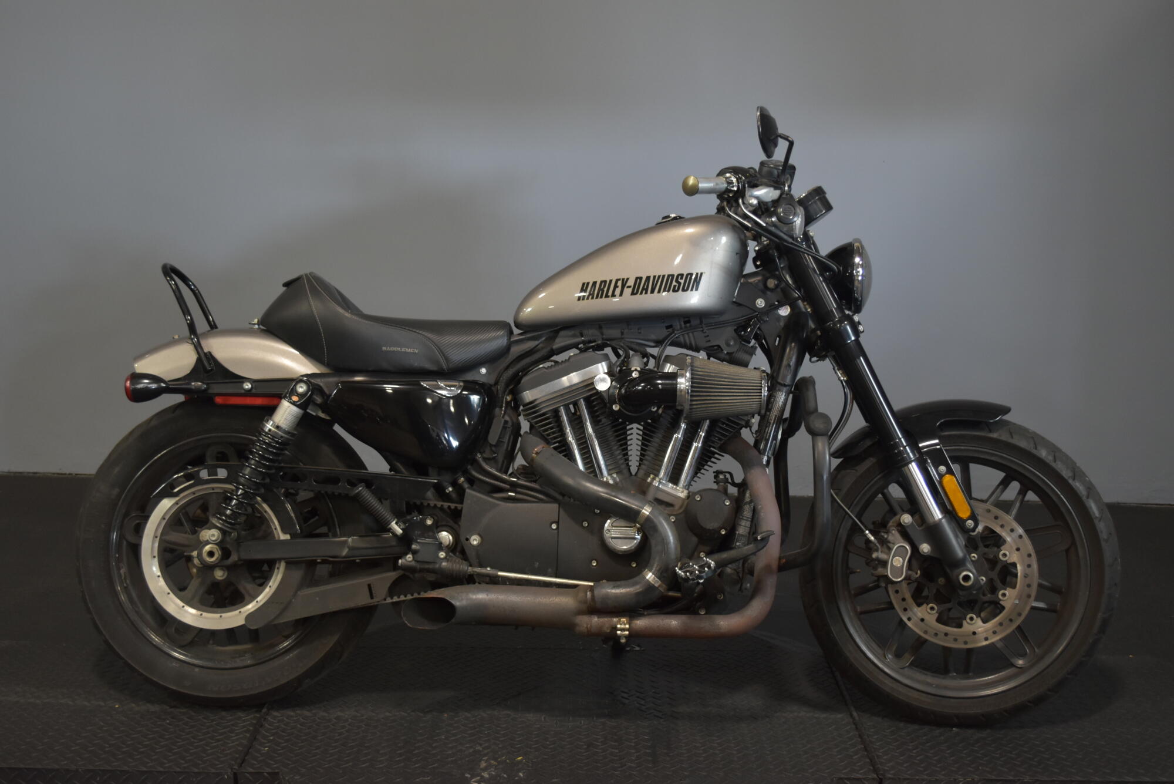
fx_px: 1419
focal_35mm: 44
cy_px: 392
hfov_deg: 44.9
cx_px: 587
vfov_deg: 30.9
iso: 900
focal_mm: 29
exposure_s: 1/30
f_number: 4.5
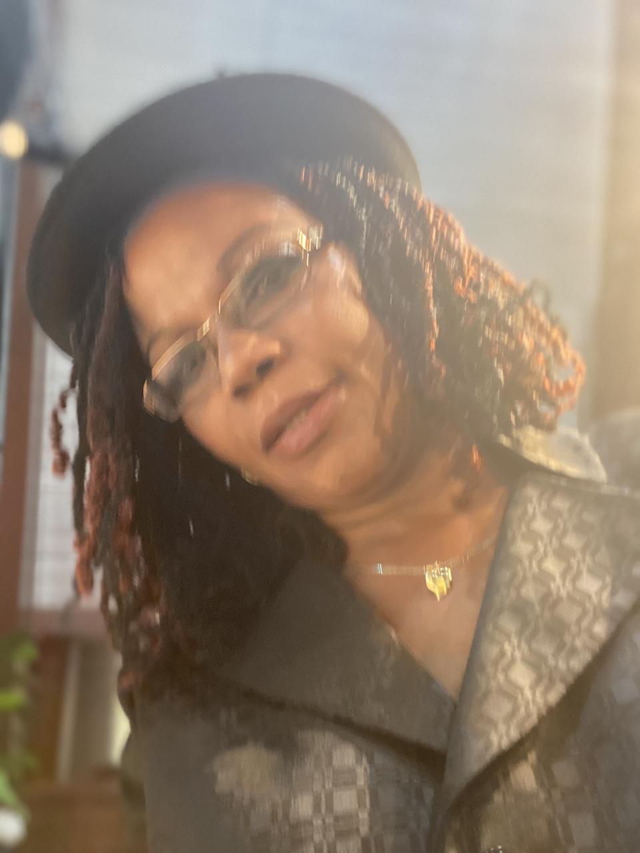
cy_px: 426
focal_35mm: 30
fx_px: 740
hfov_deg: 46.8
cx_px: 320
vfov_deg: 60.0
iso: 320
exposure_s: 1/60
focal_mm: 2.71
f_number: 2.2
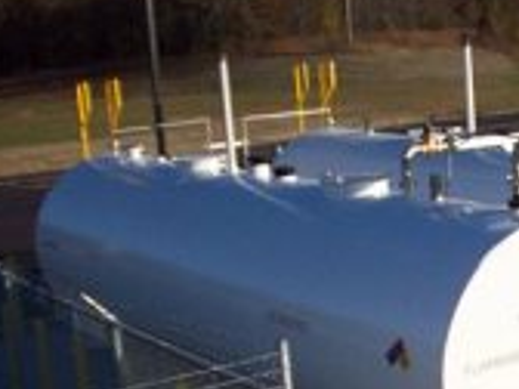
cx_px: 547
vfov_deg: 16.5
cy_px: 367
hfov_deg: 21.3
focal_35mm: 88
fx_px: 1319
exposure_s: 1/469
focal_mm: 6.2
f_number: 5.6
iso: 80
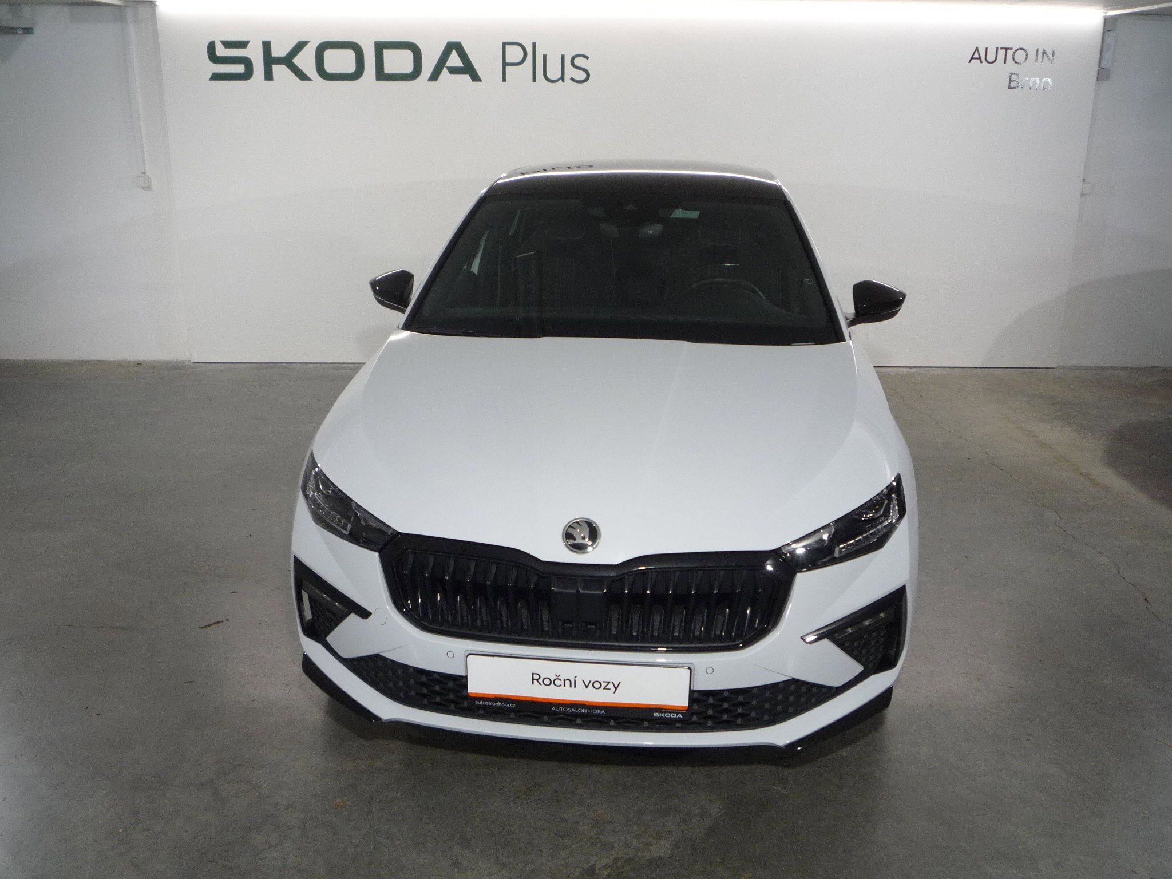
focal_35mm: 30
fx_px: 1016
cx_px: 586
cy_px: 440
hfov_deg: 60.0
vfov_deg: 46.8
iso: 125
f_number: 3.3
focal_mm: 5.2
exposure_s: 1/30
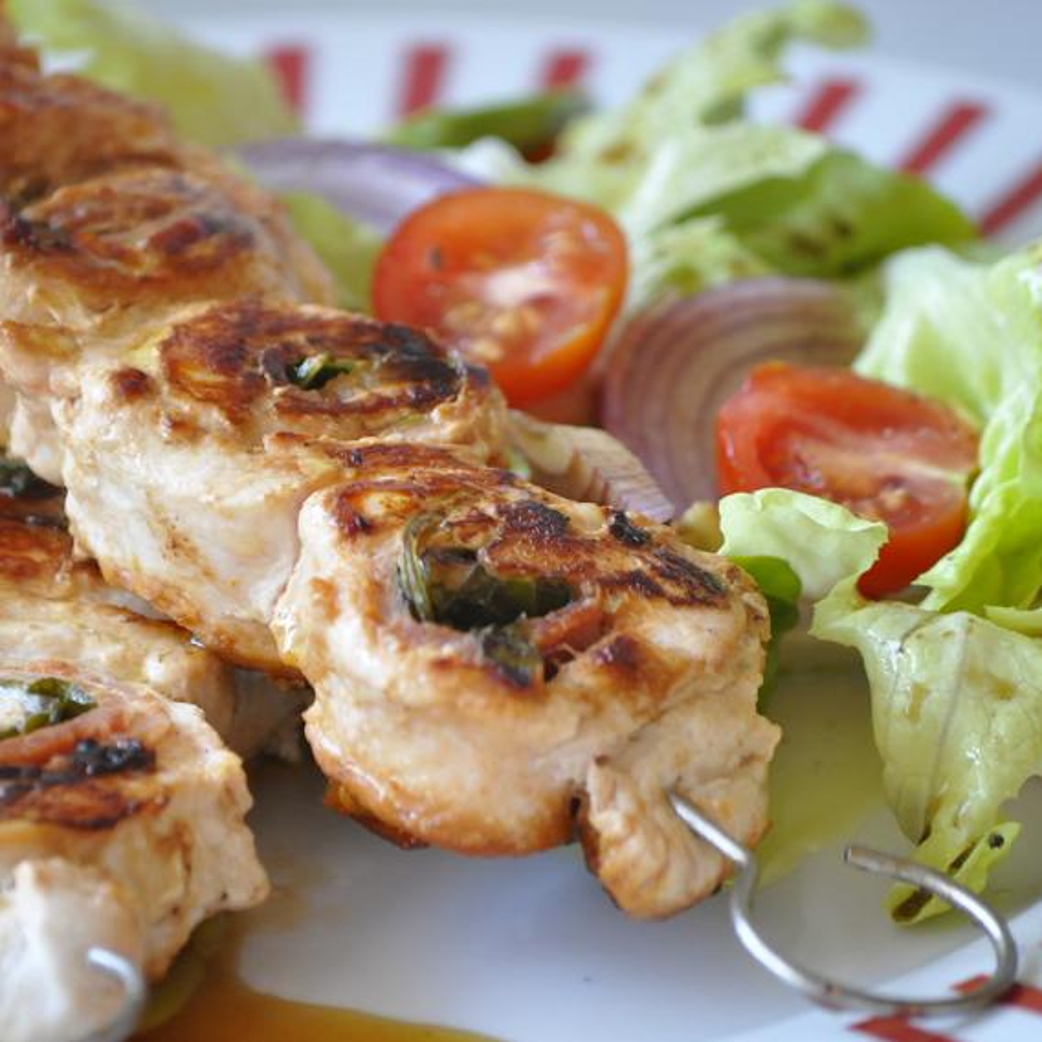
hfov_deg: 5.2
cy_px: 521
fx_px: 11465
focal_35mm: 337
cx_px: 405
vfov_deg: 5.2
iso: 1600
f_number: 5.3
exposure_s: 1/40
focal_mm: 175
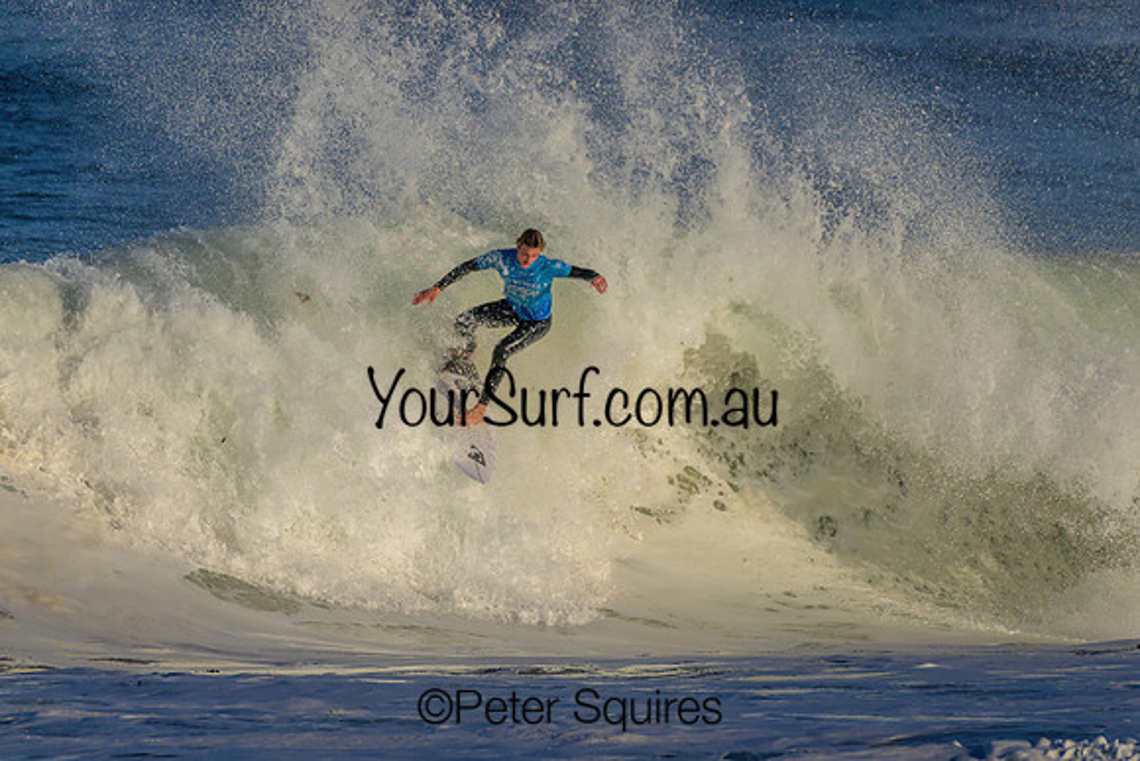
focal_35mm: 1000
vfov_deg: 1.4
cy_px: 380
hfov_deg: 2.1
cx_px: 570
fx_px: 31673
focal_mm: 1000
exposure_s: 1/3200
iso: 720
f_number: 11
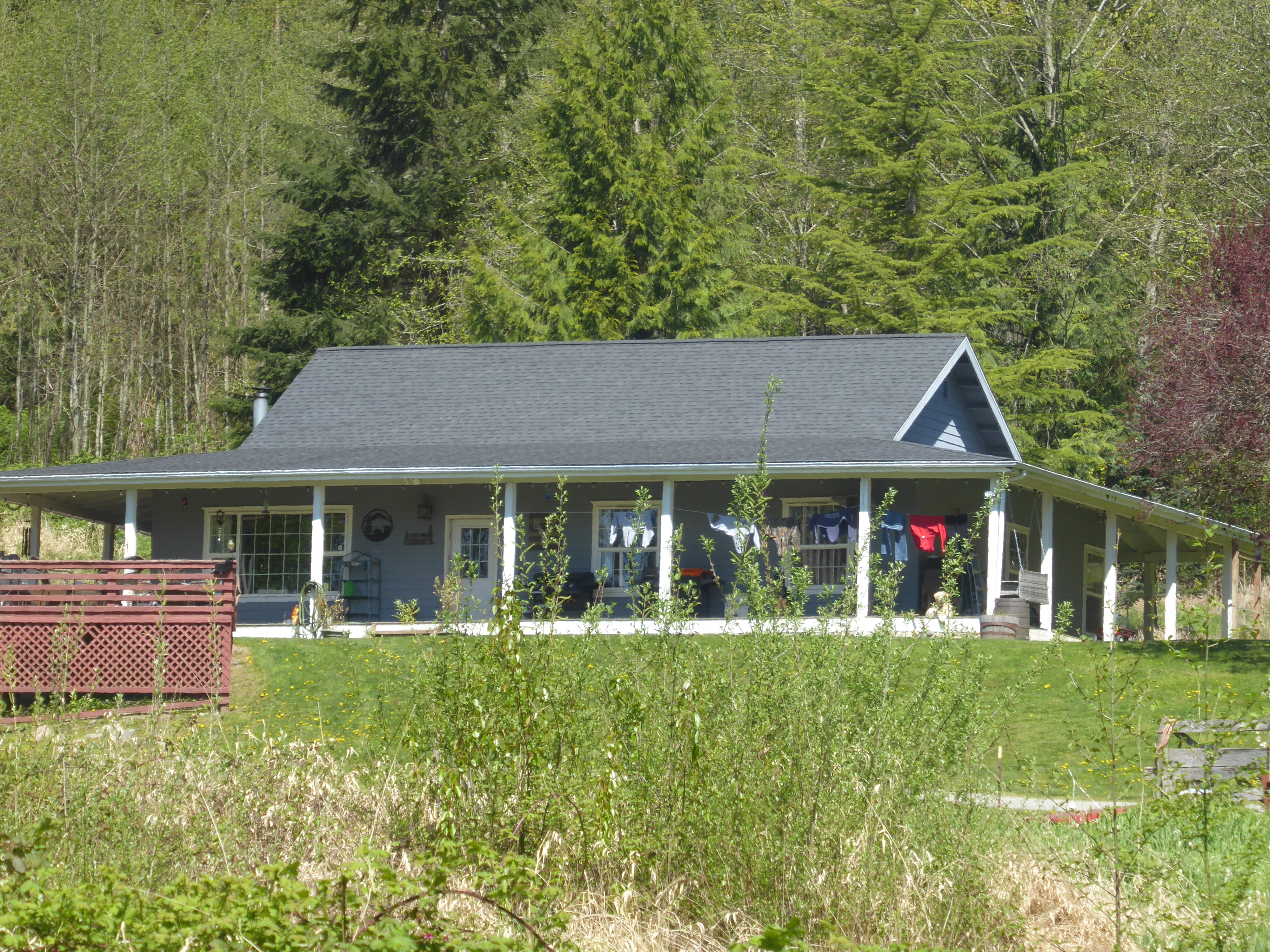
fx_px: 13134
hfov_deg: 5.5
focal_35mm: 358
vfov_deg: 4.2
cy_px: 476
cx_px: 635
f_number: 5.9
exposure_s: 1/160
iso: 80
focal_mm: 57.7
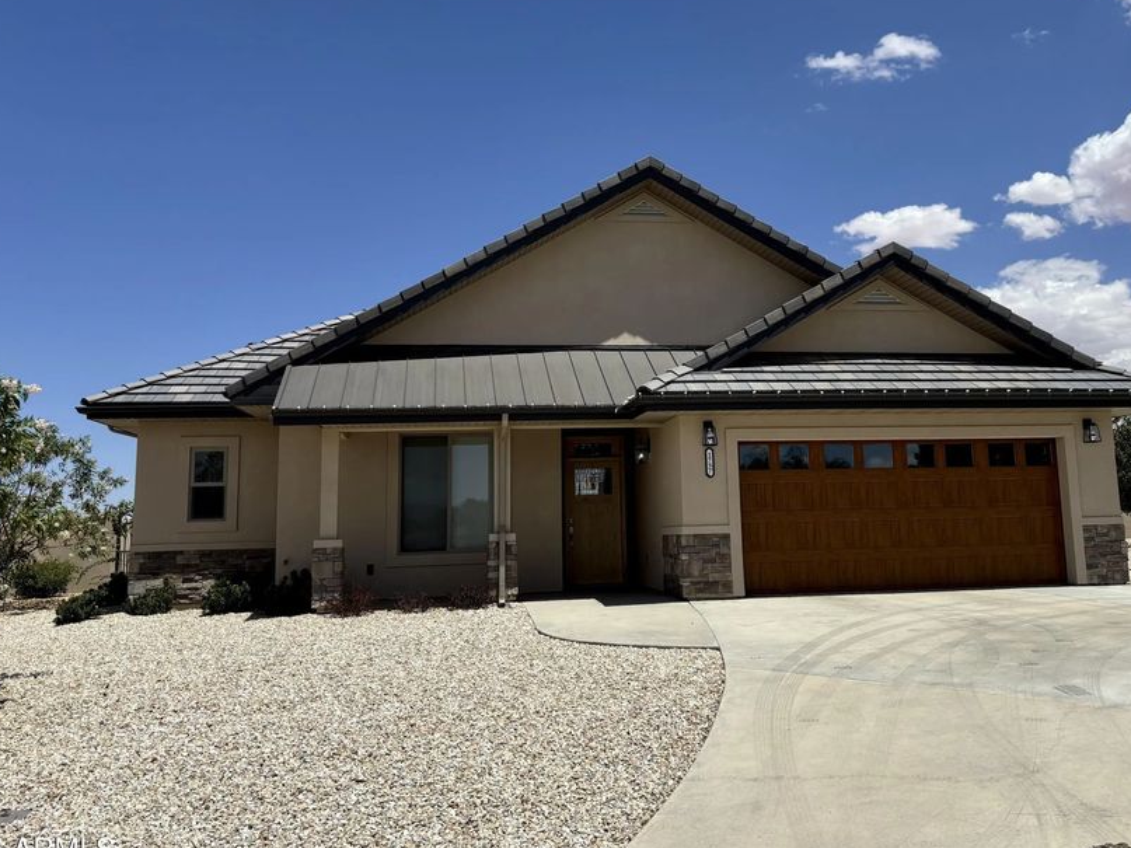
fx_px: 1078
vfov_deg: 42.8
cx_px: 652
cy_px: 360
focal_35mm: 33
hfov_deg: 55.1
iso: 50
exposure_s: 1/5952
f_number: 1.6
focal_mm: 5.96
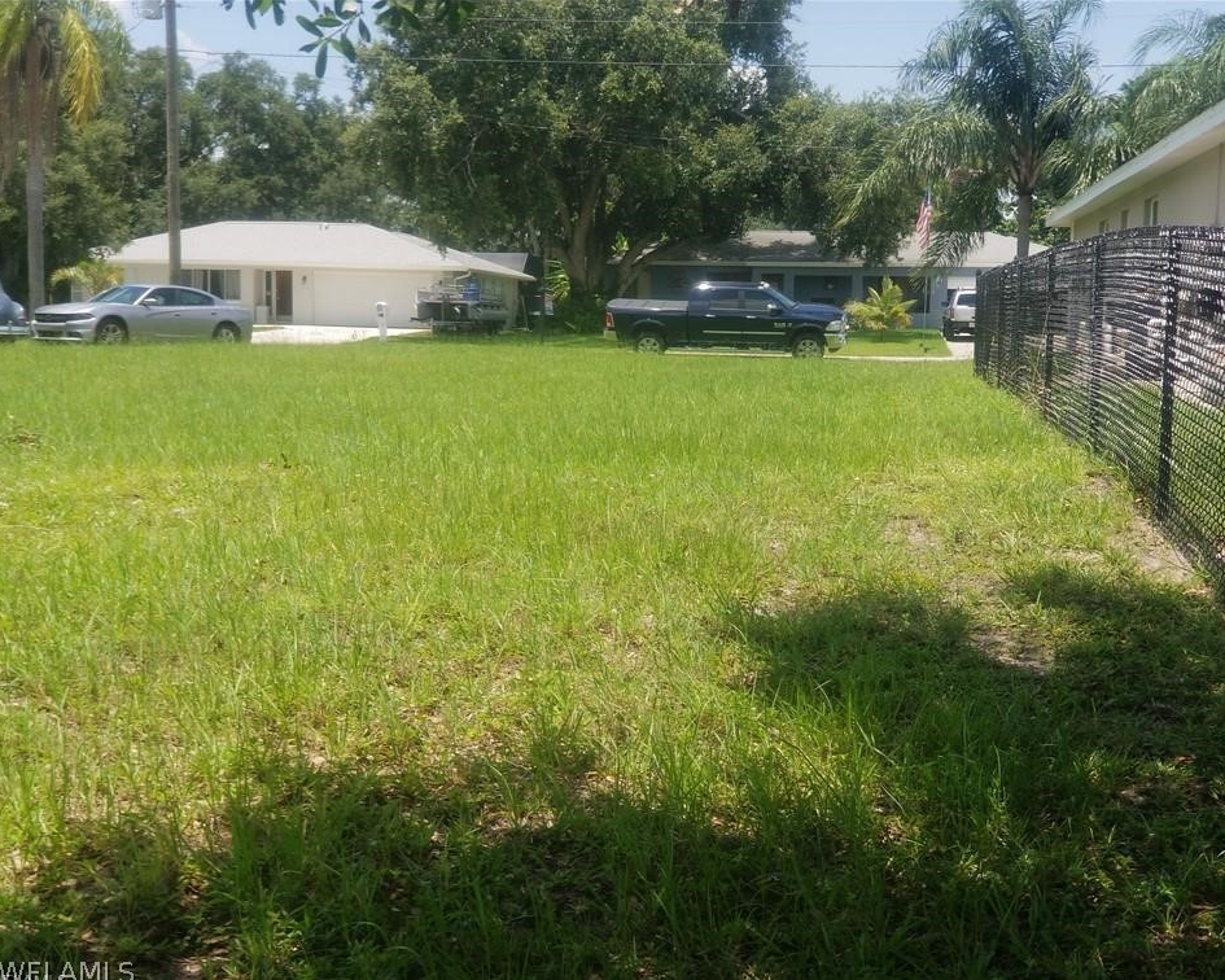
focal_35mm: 55
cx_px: 636
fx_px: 1994
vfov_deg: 27.6
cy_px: 496
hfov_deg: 34.1
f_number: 2.4
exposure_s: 1/536
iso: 25
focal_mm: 6
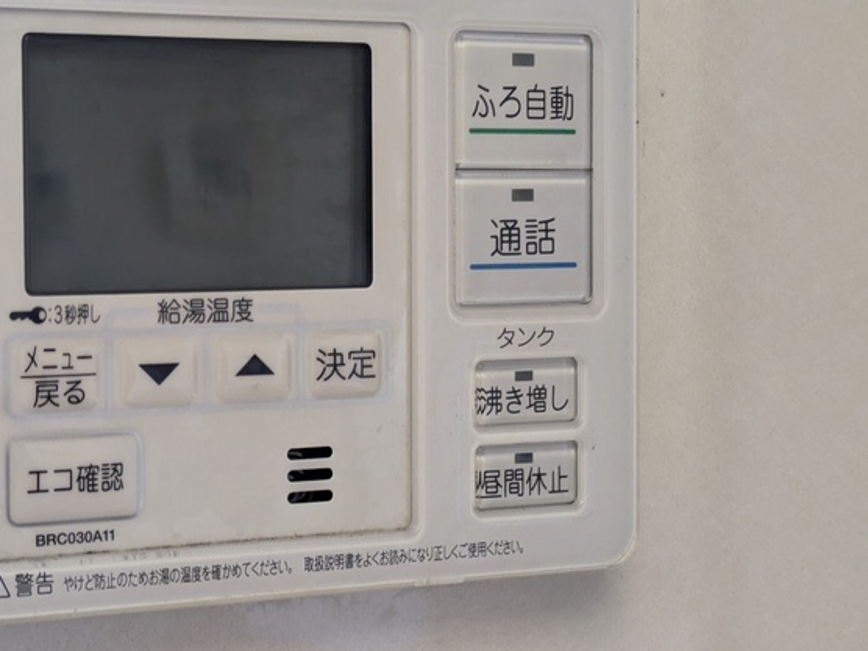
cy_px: 279
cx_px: 287
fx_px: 2207
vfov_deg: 16.8
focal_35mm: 88
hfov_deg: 22.2
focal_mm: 5.43
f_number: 1.89
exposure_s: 1/120
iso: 351
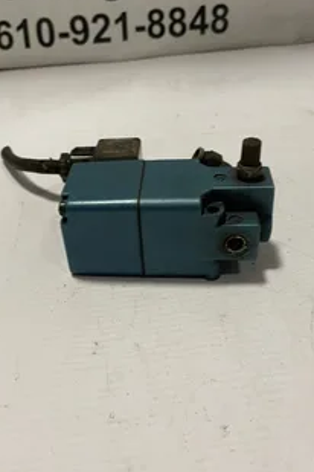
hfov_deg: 37.8
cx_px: 137
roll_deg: +0.6
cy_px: 226
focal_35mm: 35
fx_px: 458
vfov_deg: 54.4
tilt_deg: -35.1
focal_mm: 4.2
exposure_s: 1/60
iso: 125
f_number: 1.6
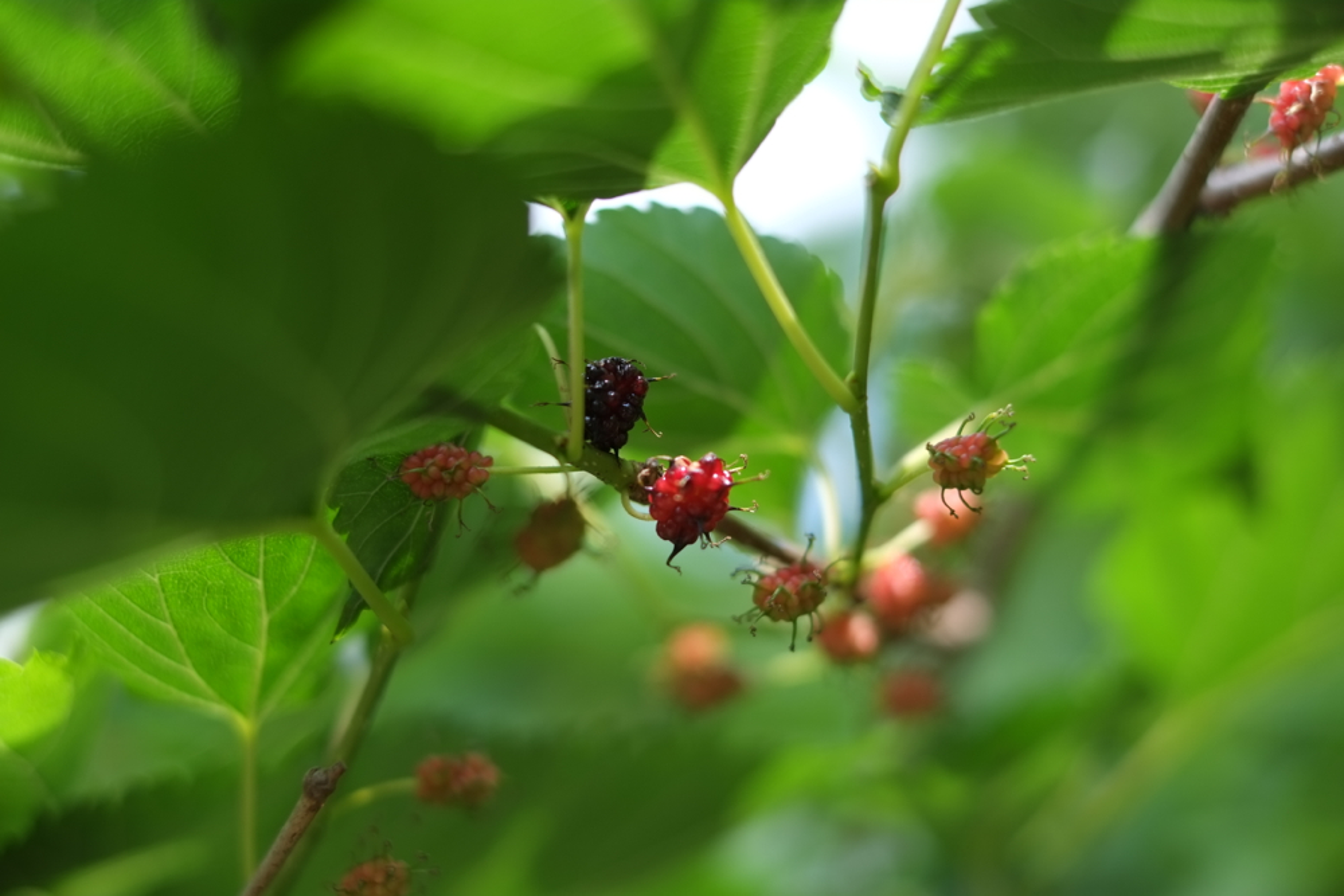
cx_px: 672
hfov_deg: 37.5
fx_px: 1979
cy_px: 448
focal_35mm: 53
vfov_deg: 25.5
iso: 200
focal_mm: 35
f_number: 2
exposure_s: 1/1000
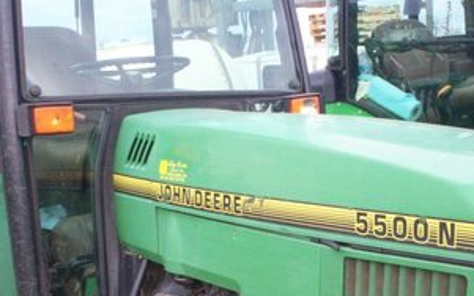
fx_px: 891
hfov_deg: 29.8
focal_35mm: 69
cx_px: 258
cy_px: 258
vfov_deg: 18.6
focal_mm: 6
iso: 100
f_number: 4.5
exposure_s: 1/81.9
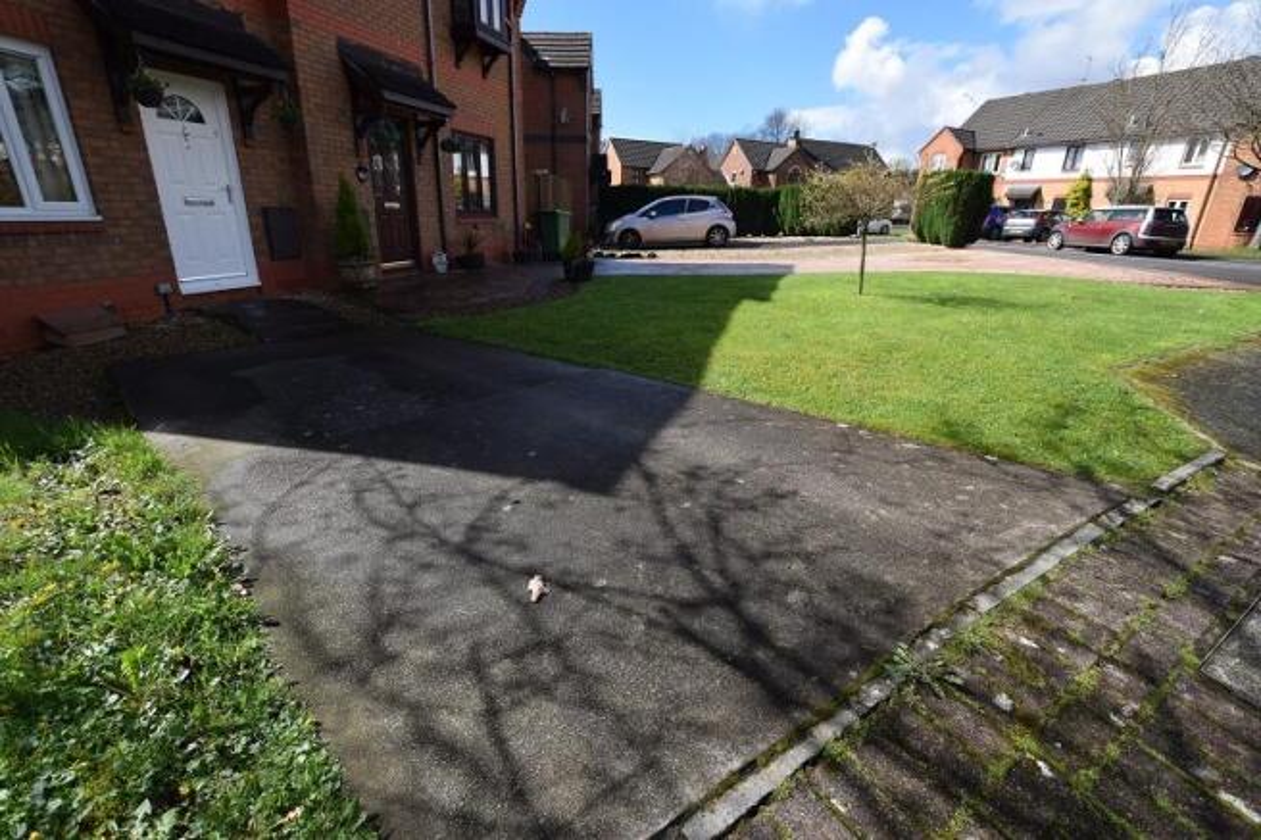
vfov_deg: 77.3
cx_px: 630
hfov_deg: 100.4
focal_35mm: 15
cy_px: 420
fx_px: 525
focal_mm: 10
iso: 200
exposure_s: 1/400
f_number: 7.1
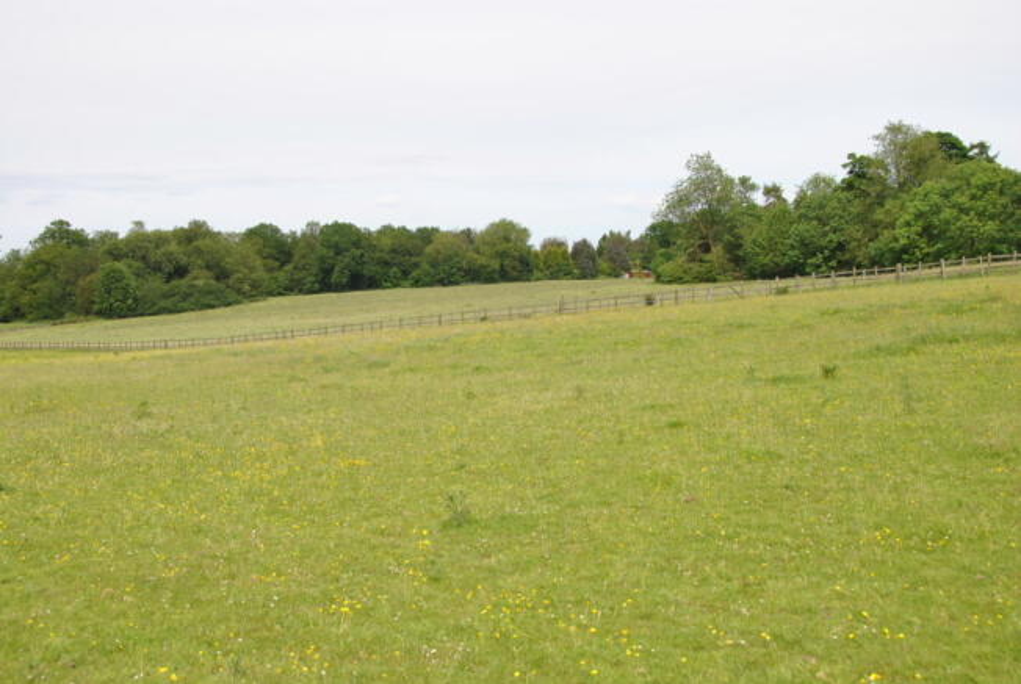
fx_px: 1108
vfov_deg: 34.3
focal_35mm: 39
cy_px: 342
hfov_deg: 49.5
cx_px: 510
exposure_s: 1/250
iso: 100
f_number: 8
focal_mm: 26
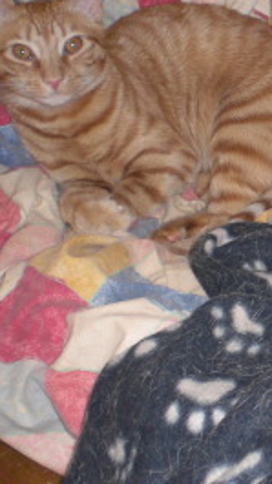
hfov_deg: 14.4
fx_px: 1026
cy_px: 179
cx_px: 363
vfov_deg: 26.4
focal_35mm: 80
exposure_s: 1/60
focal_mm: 6.3
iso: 200
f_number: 3.1
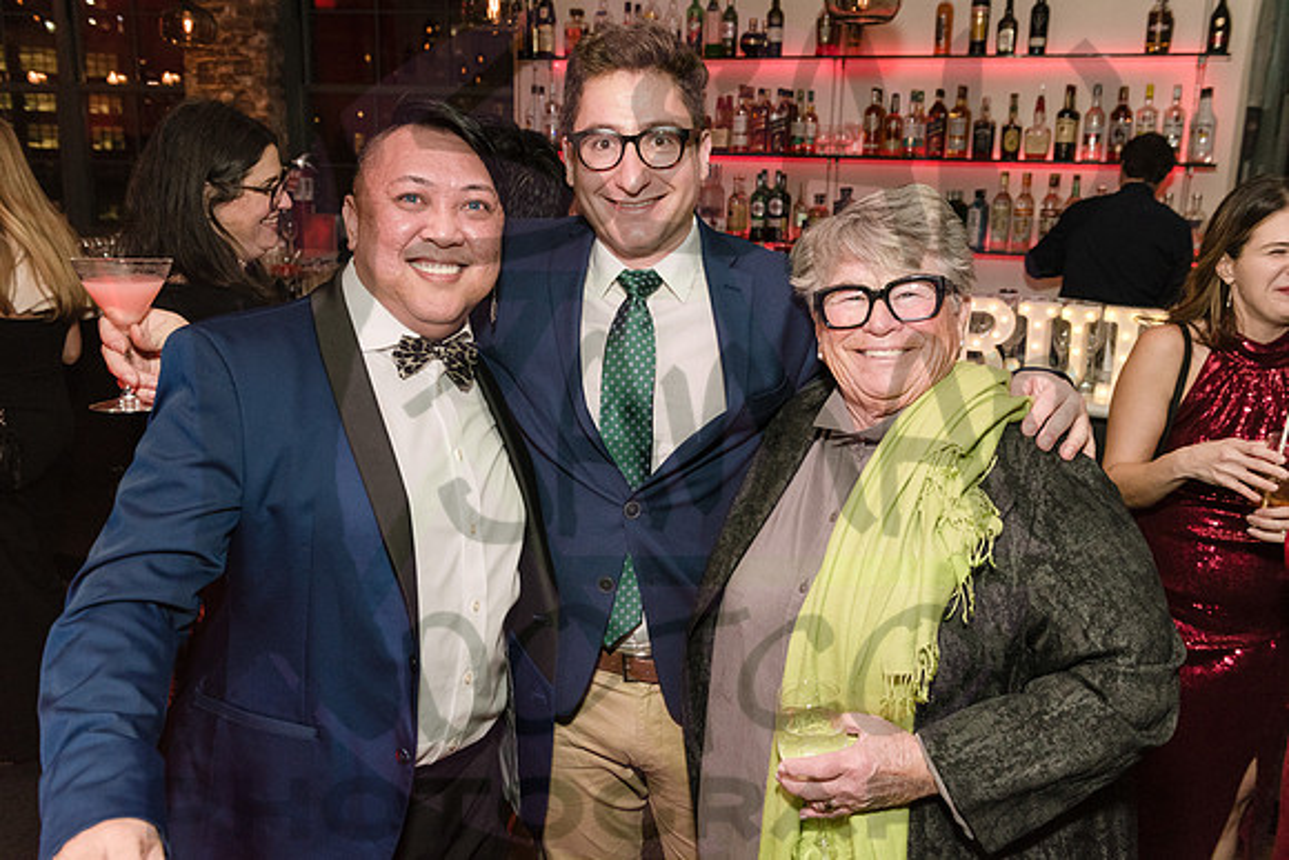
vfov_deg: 41.9
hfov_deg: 59.7
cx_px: 649
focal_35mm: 31
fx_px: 1124
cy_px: 430
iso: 2500
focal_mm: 31
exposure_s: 1/200
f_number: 4
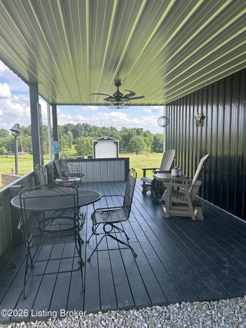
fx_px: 246
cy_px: 164
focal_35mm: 26
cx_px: 123
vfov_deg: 67.3
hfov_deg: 53.0
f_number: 1.5
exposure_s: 1/791
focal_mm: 5.7
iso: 50
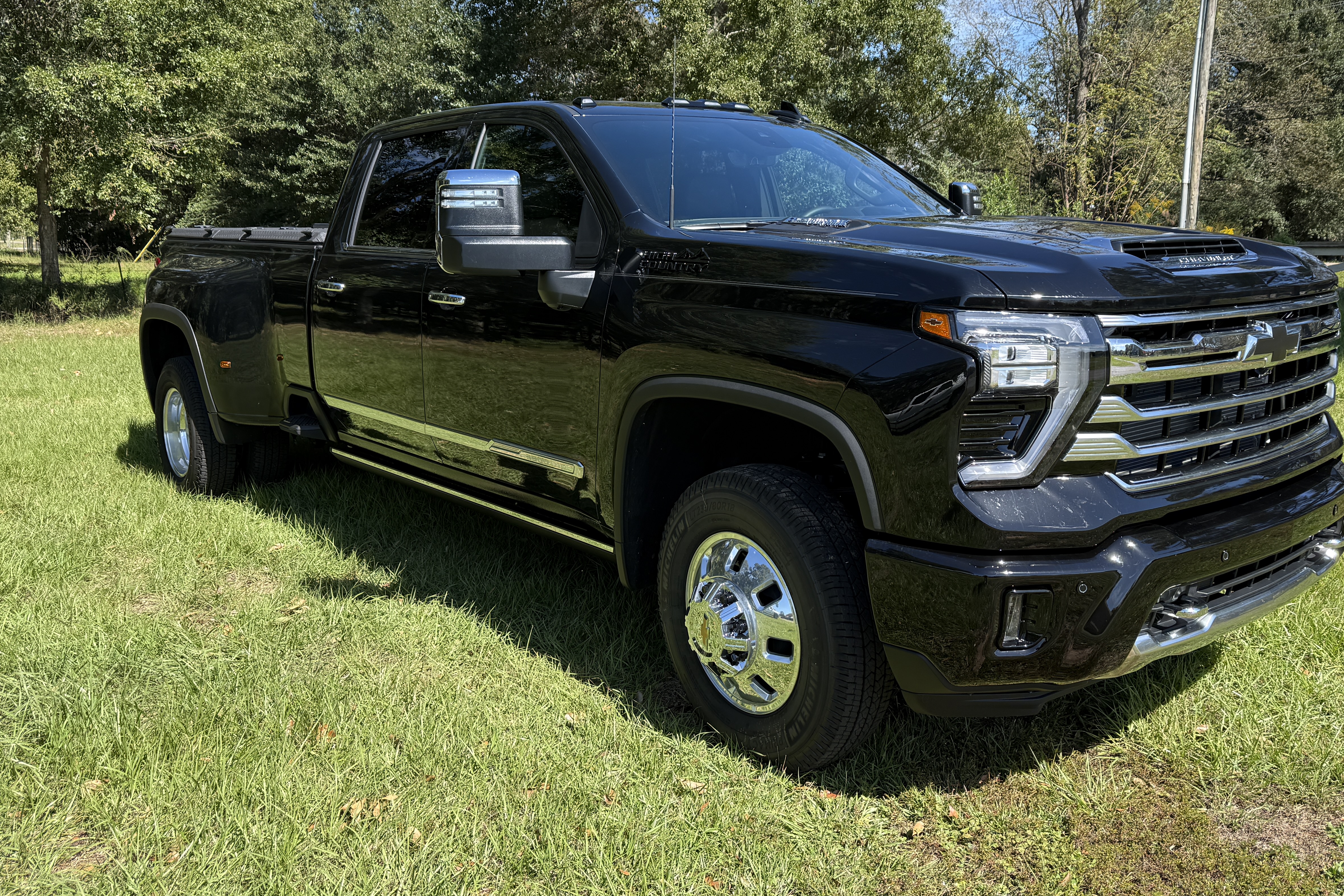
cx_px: 706
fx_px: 1120
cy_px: 353
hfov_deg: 61.9
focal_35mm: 30
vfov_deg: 43.4
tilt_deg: -4.7
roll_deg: +0.9
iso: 80
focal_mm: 6.76
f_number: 1.78
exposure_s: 1/1493
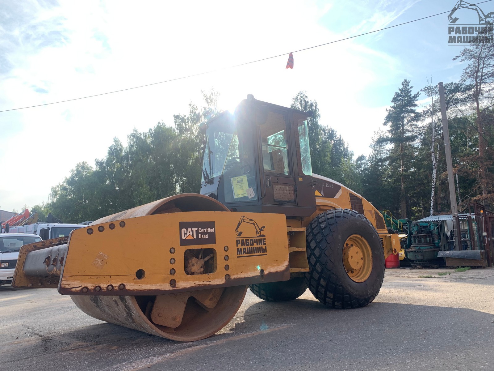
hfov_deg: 67.3
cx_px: 247
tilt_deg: +11.0
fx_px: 371
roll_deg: +1.7
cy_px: 186
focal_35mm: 26
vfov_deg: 53.1
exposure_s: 1/529
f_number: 1.8
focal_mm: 4.25
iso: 25
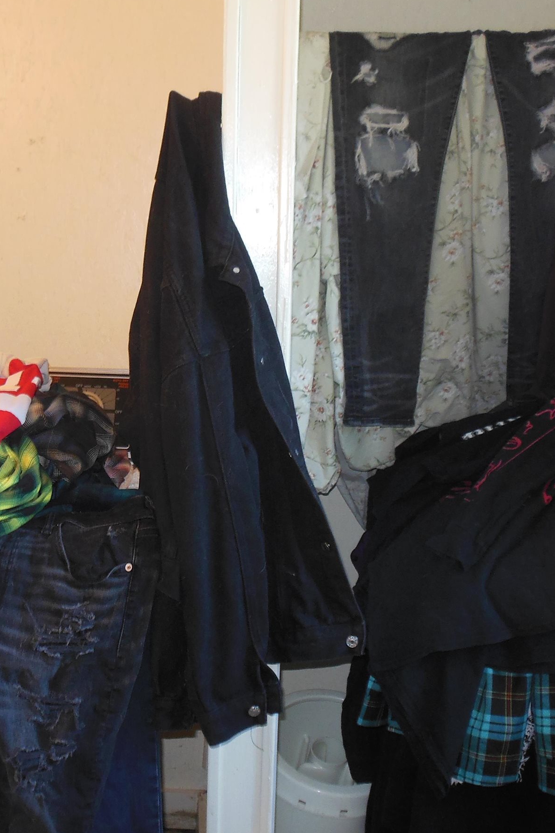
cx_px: 186
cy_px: 459
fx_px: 1041
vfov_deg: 43.6
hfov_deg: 29.7
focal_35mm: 45
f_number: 3.2
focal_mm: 4.5
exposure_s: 1/25
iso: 200
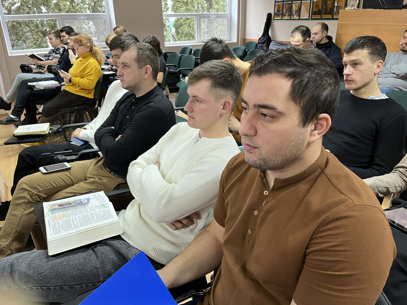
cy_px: 152
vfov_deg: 53.1
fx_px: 306
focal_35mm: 26
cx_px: 204
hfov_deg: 67.3
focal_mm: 5.1
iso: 320
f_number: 1.6
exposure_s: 1/50
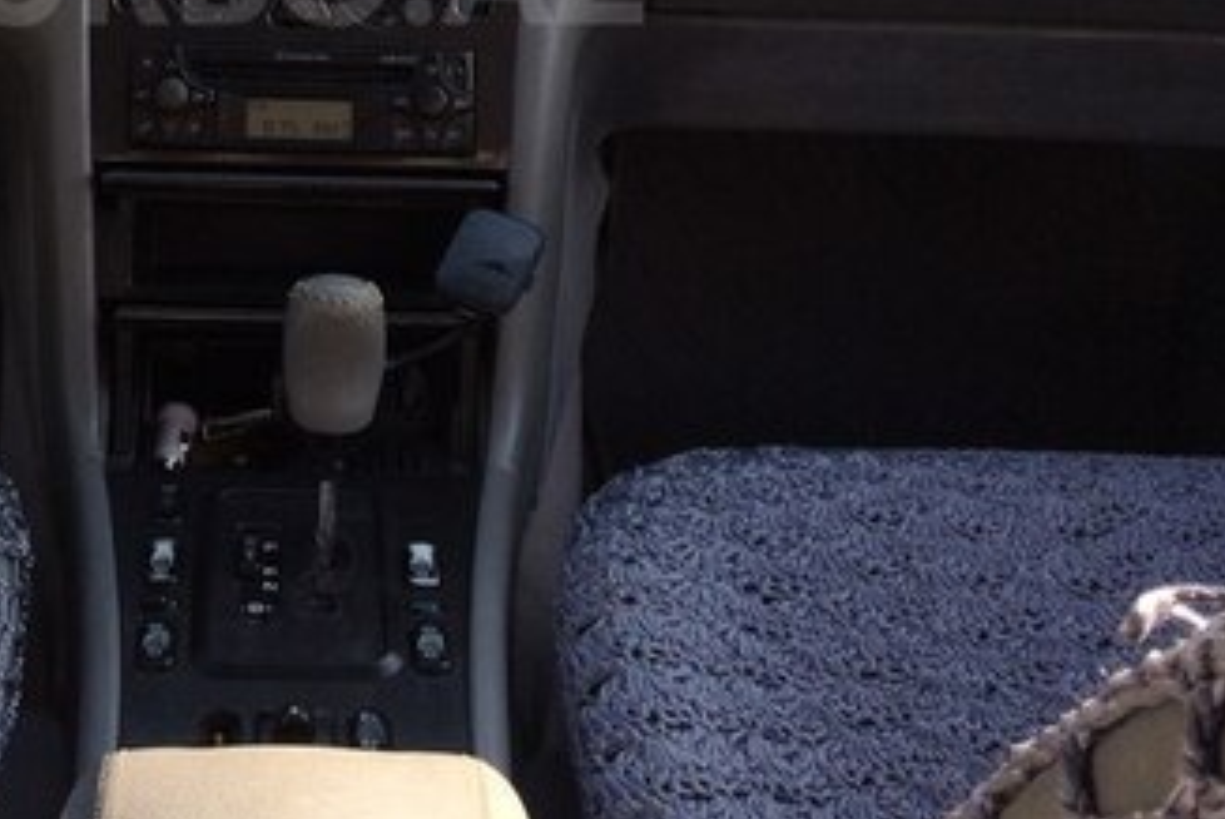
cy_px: -32
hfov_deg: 32.0
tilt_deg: -22.9
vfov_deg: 21.4
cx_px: 259
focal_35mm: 61
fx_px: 2077
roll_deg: -1.8
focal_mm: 4.15
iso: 32
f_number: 2.2
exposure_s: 1/304
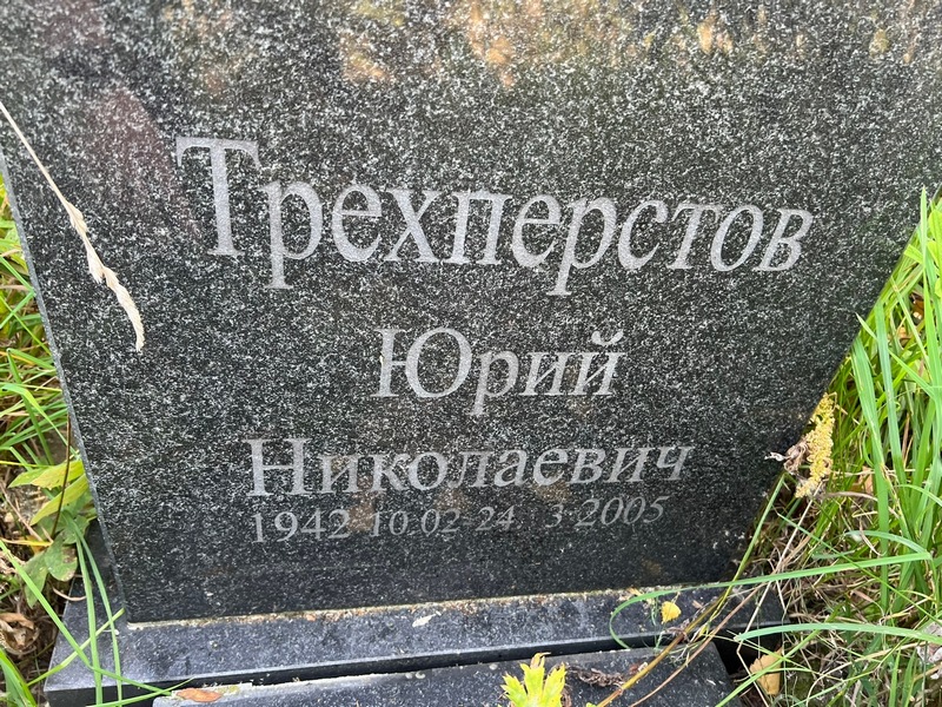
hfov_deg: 67.3
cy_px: 354
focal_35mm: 26
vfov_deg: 53.1
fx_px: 708
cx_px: 471
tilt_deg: -38.6
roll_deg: +1.8
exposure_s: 1/121
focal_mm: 5.7
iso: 125
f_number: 1.5
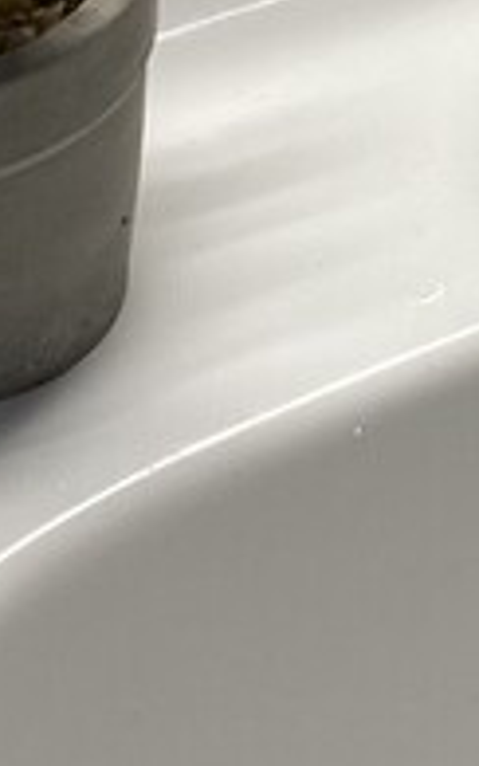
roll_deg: -0.1
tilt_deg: -25.4
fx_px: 3026
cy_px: -448
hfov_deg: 8.6
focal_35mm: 145
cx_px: 919
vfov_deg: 13.4
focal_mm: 4.25
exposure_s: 1/100
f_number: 1.8
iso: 64
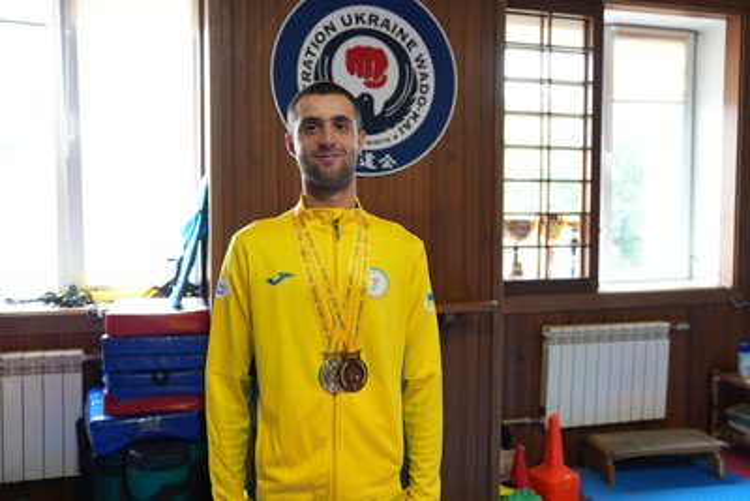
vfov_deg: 40.0
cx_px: 375
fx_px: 688
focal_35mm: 33
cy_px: 250
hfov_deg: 57.2
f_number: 2.8
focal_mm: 33
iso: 640
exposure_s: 1/160
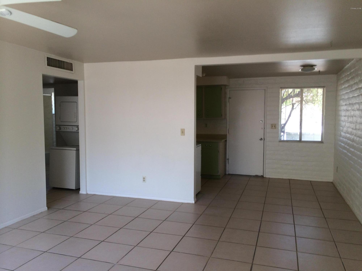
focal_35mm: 30
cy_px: 136
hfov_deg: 60.0
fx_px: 314
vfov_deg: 46.8
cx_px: 181
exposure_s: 1/60
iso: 50
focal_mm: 4.12
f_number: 2.2
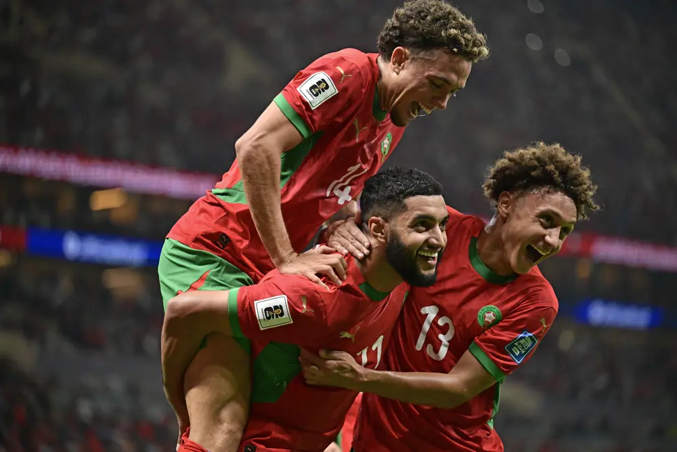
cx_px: 338
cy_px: 226
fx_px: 2539
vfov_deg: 10.2
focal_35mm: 135
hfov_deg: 15.2
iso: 3200
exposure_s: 1/2500
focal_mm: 135
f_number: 2.8
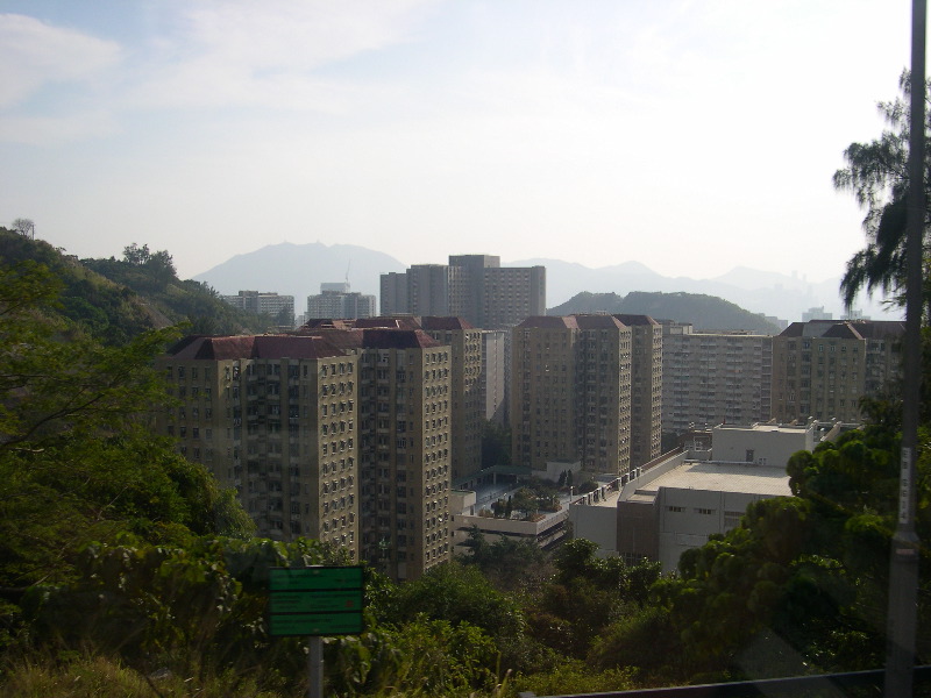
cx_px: 466
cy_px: 349
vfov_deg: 37.7
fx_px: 1022
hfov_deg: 49.0
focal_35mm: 38
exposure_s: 1/177
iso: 100
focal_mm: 8
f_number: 7.6
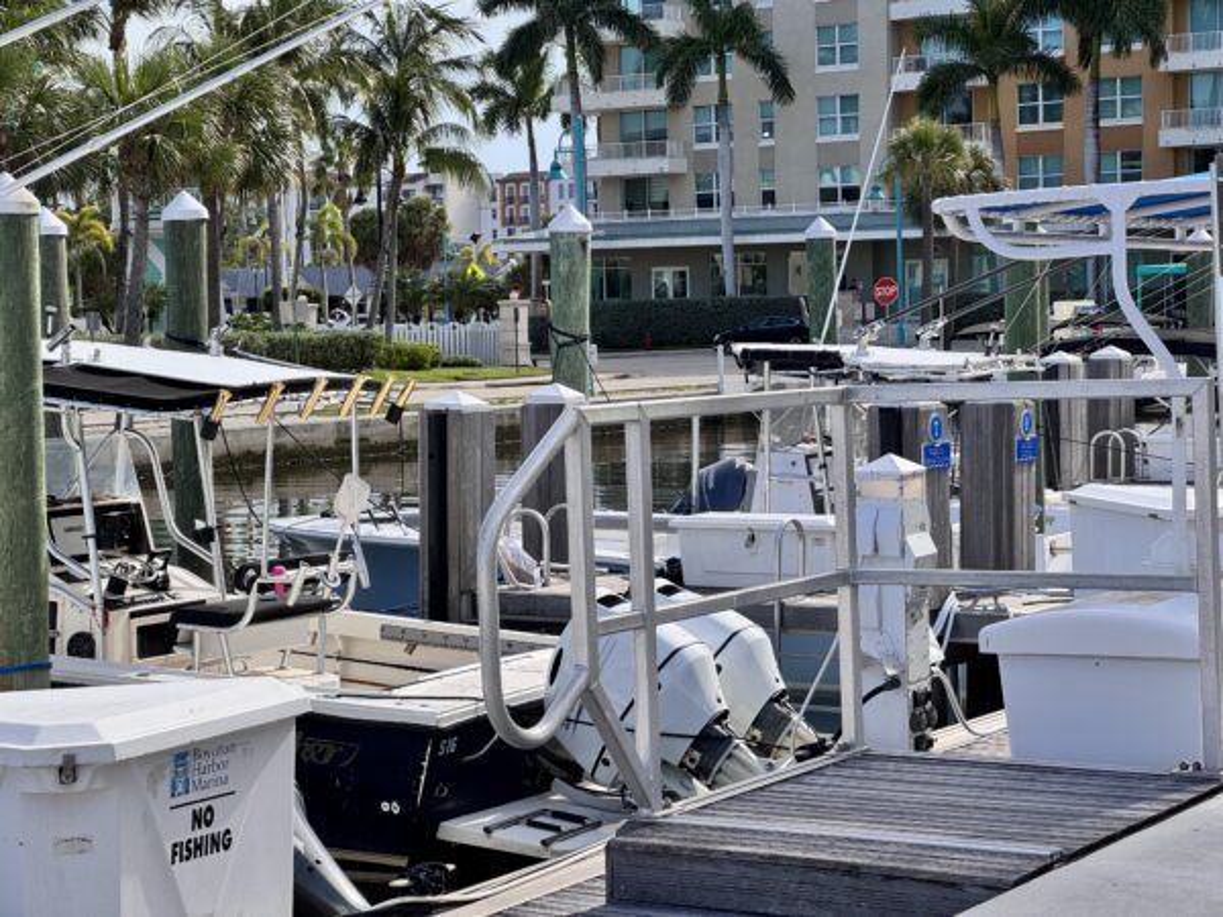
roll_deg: +1.4
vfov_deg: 19.1
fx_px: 2720
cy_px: 458
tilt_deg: -4.9
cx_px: 612
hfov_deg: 25.3
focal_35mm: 77
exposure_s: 1/567
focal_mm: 9
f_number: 2.8
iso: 25
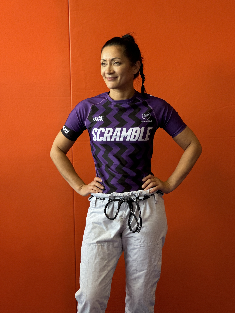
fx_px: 697
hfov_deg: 19.1
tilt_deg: -6.6
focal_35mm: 77
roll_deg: +0.8
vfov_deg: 25.3
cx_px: 118
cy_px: 156
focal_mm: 9
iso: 160
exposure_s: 1/50
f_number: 2.8
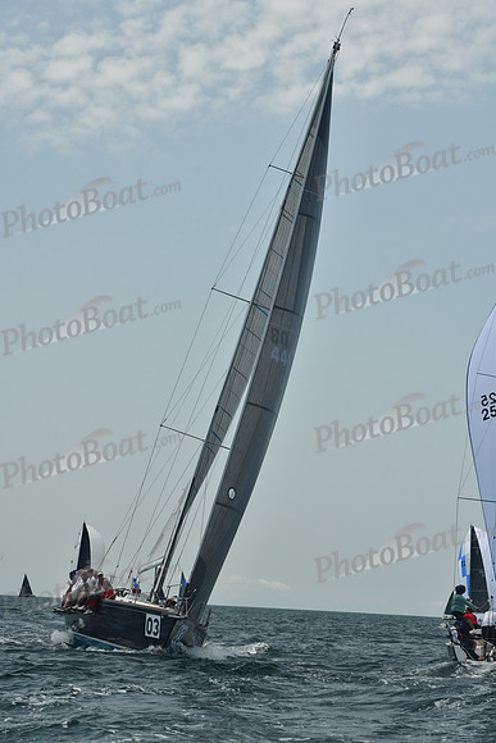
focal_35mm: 100
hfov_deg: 13.7
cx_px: 248
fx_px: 2065
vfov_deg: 20.4
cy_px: 372
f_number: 9
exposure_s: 1/640
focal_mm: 100
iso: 320
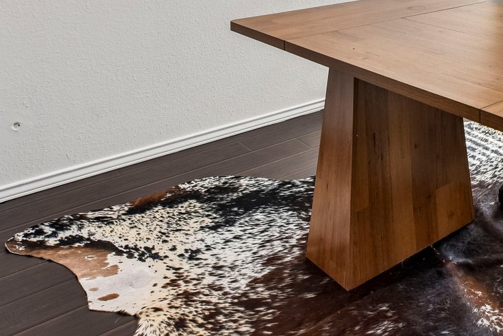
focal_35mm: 42
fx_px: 587
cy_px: -109
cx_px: 534
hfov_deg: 39.3
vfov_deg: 26.6
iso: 100
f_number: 8
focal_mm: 15
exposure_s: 1/25
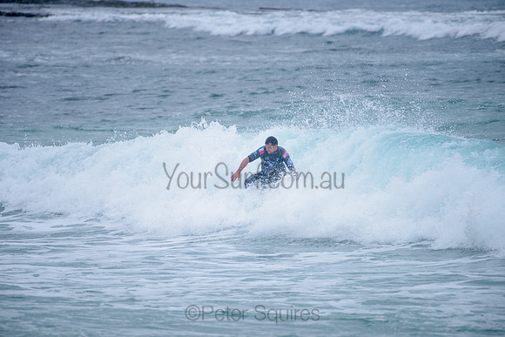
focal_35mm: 500
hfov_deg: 4.1
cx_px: 252
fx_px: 7015
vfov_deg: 2.8
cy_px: 168
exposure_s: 1/2000
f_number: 5.6
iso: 250
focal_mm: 500
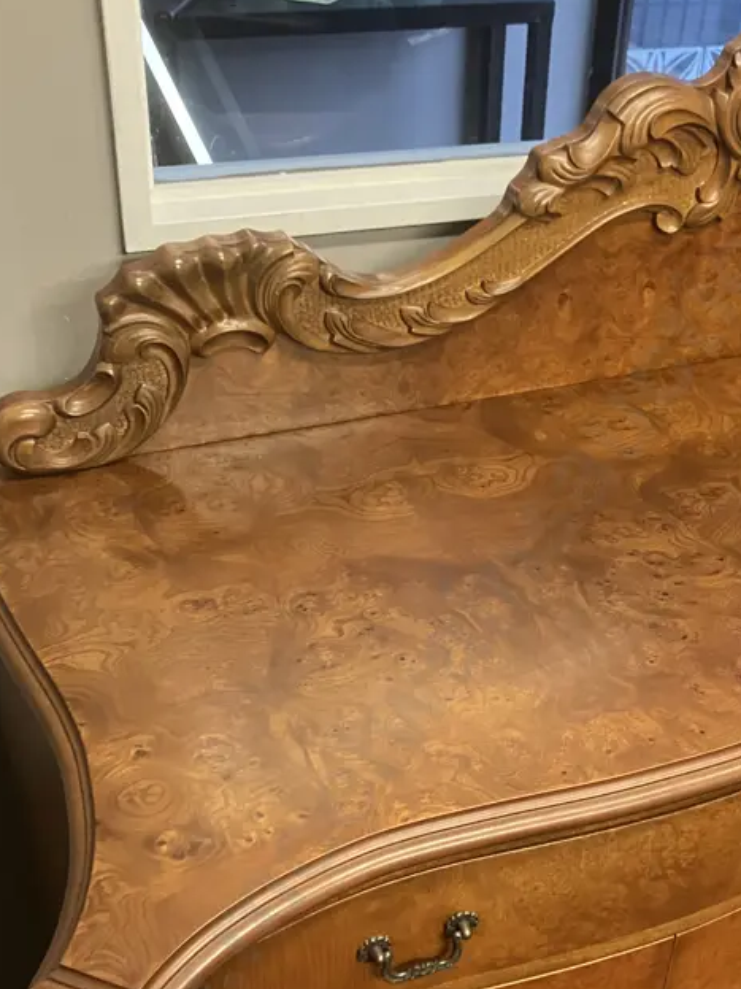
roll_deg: -6.6
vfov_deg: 41.2
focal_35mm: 46
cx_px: 535
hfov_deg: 31.1
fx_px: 1313
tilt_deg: -33.0
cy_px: 543
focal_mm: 3.99
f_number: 1.8
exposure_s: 1/33
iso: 250
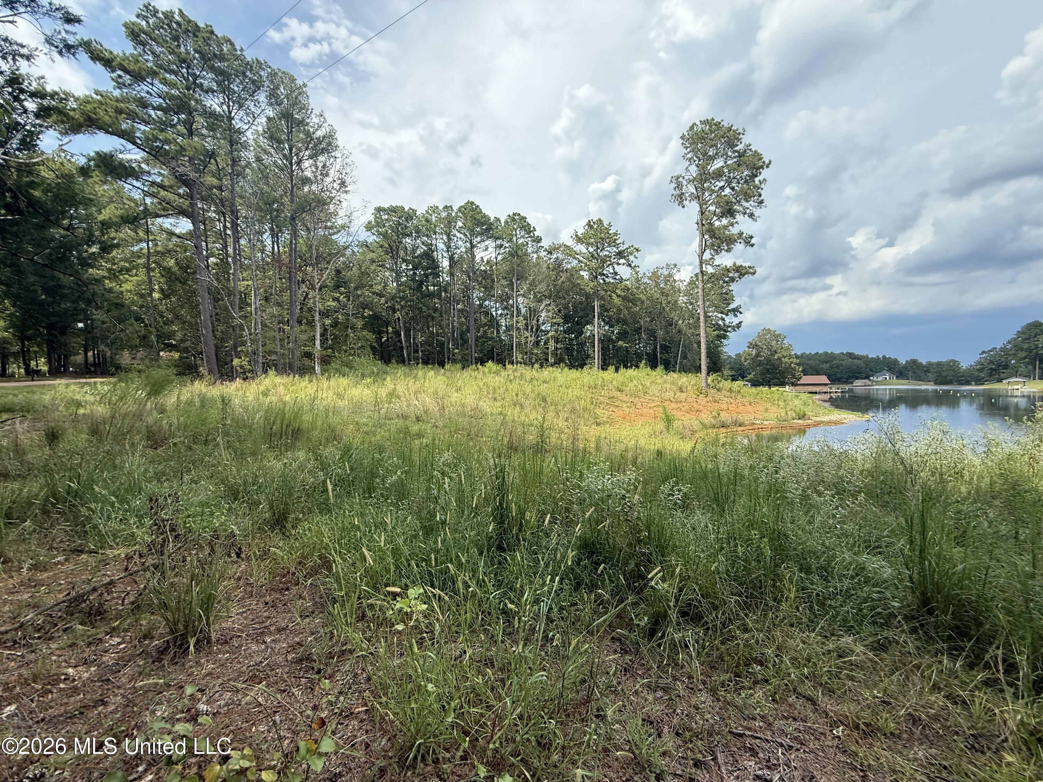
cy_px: 391
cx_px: 522
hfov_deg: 102.1
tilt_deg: -0.1
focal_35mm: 14
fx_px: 422
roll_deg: +2.3
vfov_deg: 85.7
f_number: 2.2
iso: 64
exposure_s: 1/1368
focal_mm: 2.22
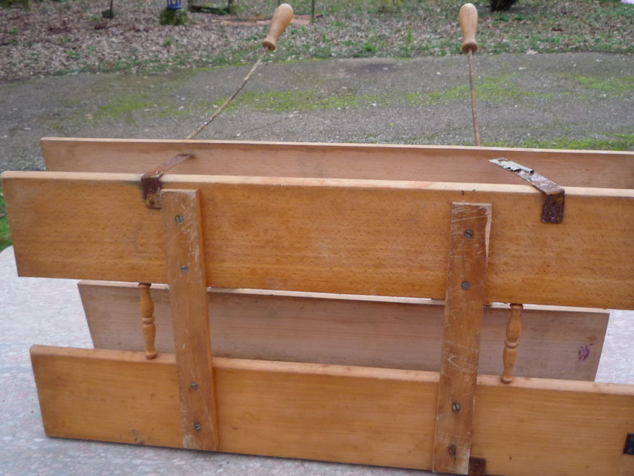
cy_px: 247
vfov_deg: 41.8
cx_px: 348
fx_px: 623
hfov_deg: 53.9
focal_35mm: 34
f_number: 3.3
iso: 160
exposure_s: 1/30
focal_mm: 5.2
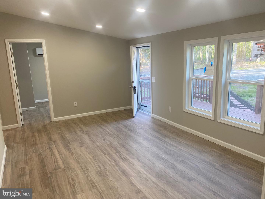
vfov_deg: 53.1
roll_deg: +1.7
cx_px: 132
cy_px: 100
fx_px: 199
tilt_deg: -11.6
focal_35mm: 26
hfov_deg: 67.3
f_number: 1.8
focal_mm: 4.25
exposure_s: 1/120
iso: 100
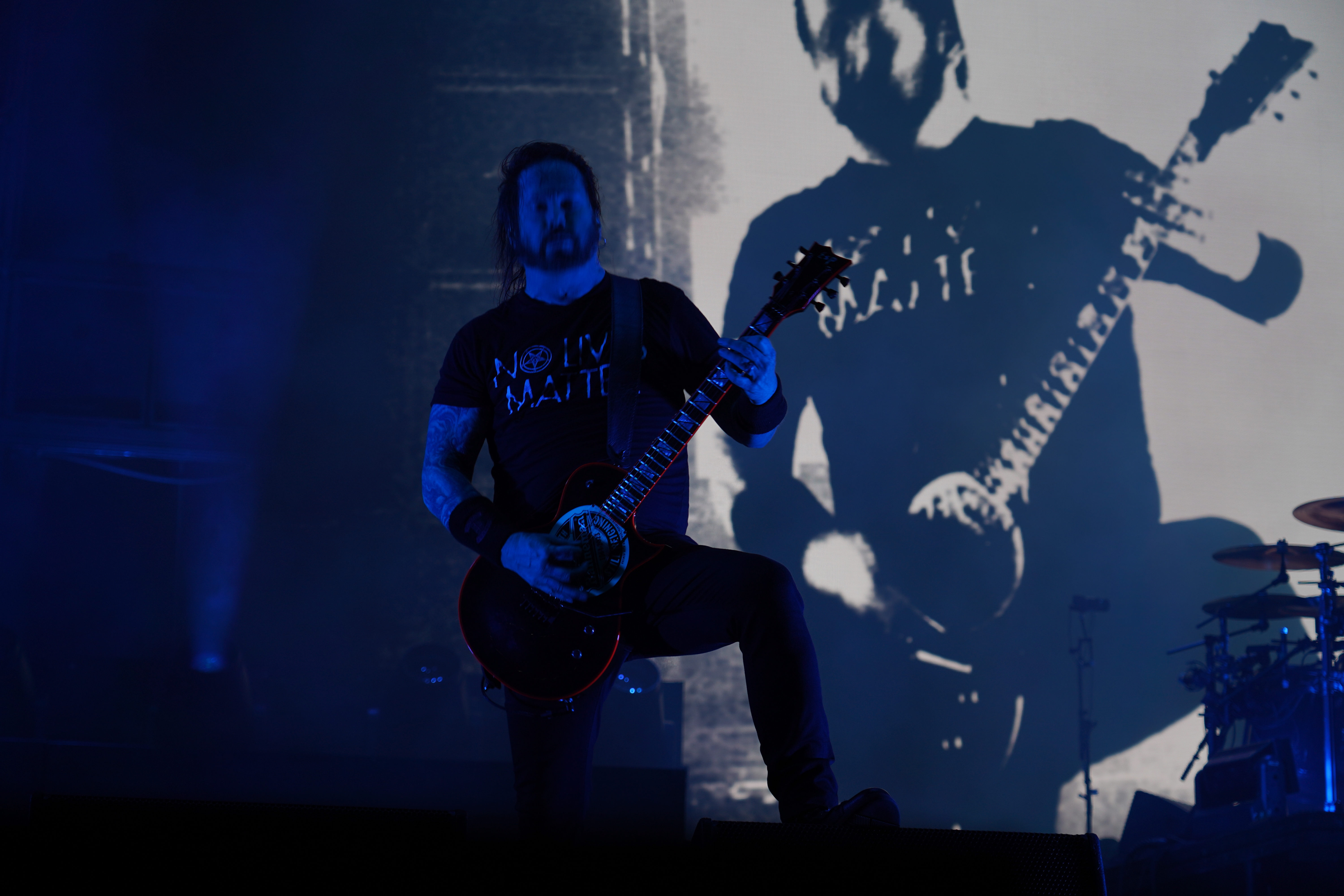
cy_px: 448
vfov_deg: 19.5
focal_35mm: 70
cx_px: 672
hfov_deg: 28.8
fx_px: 2613
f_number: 4.5
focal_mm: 70
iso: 100
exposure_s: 1/100
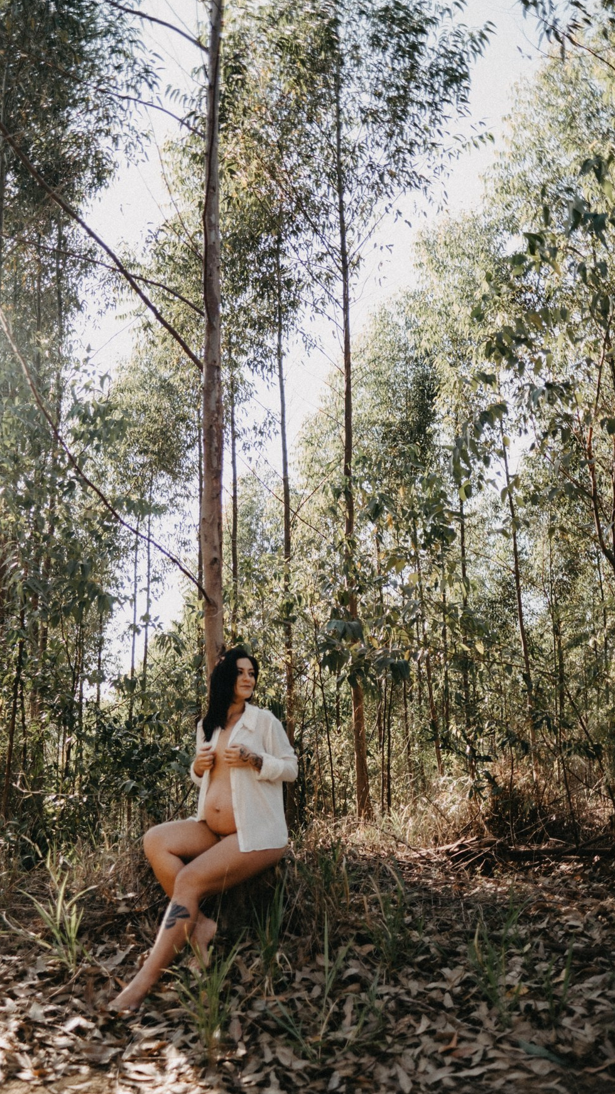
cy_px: 534
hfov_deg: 44.2
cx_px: 254
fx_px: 754
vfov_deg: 71.9
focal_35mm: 26
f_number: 1.6
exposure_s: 1/500
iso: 80
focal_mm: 16
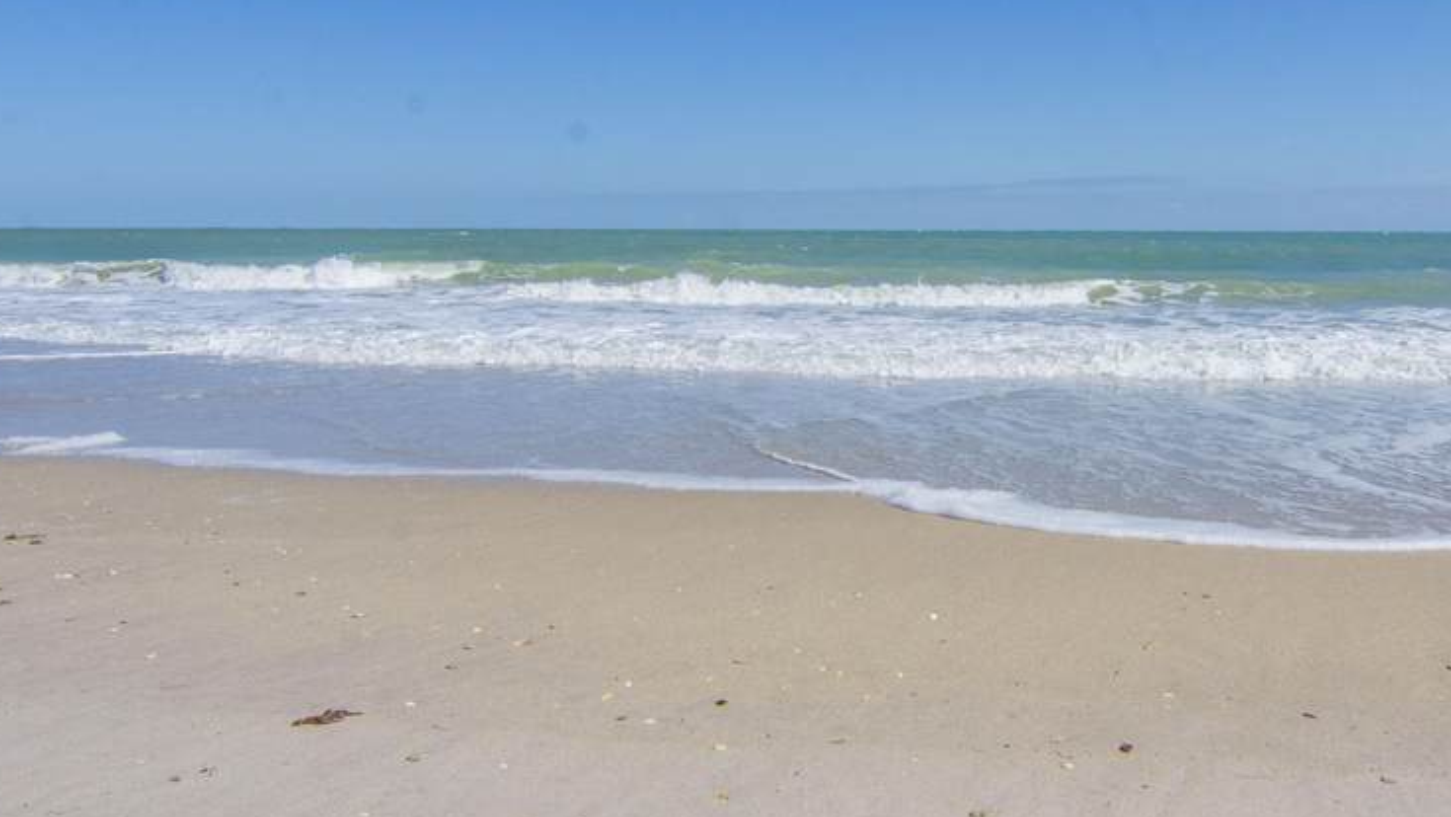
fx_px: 1211
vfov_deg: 37.3
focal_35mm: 31
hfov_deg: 60.9
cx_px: 918
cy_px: 376
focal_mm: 11.5
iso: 320
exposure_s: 1/500
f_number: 11
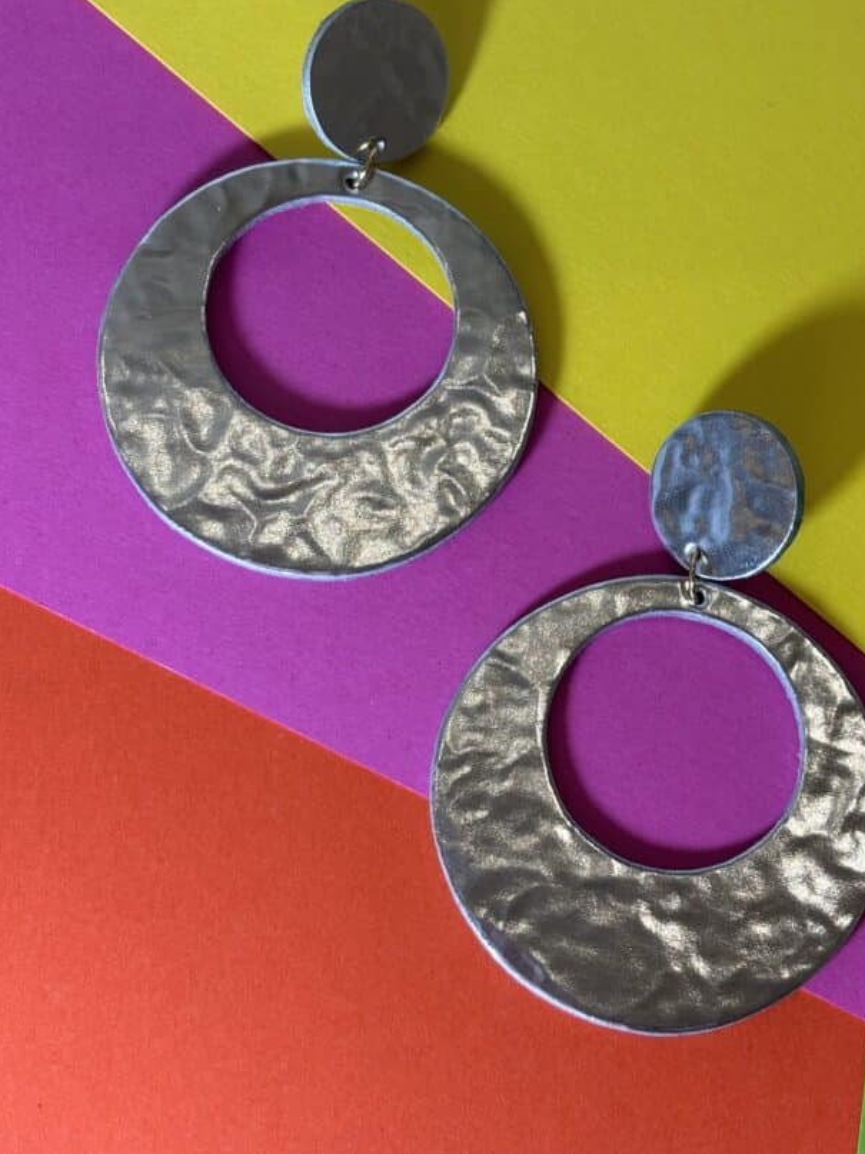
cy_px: 476
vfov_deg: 29.3
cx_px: 518
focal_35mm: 66
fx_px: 2200
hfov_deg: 22.2
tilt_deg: -72.5
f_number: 1.6
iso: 40
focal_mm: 5.96
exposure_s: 1/100
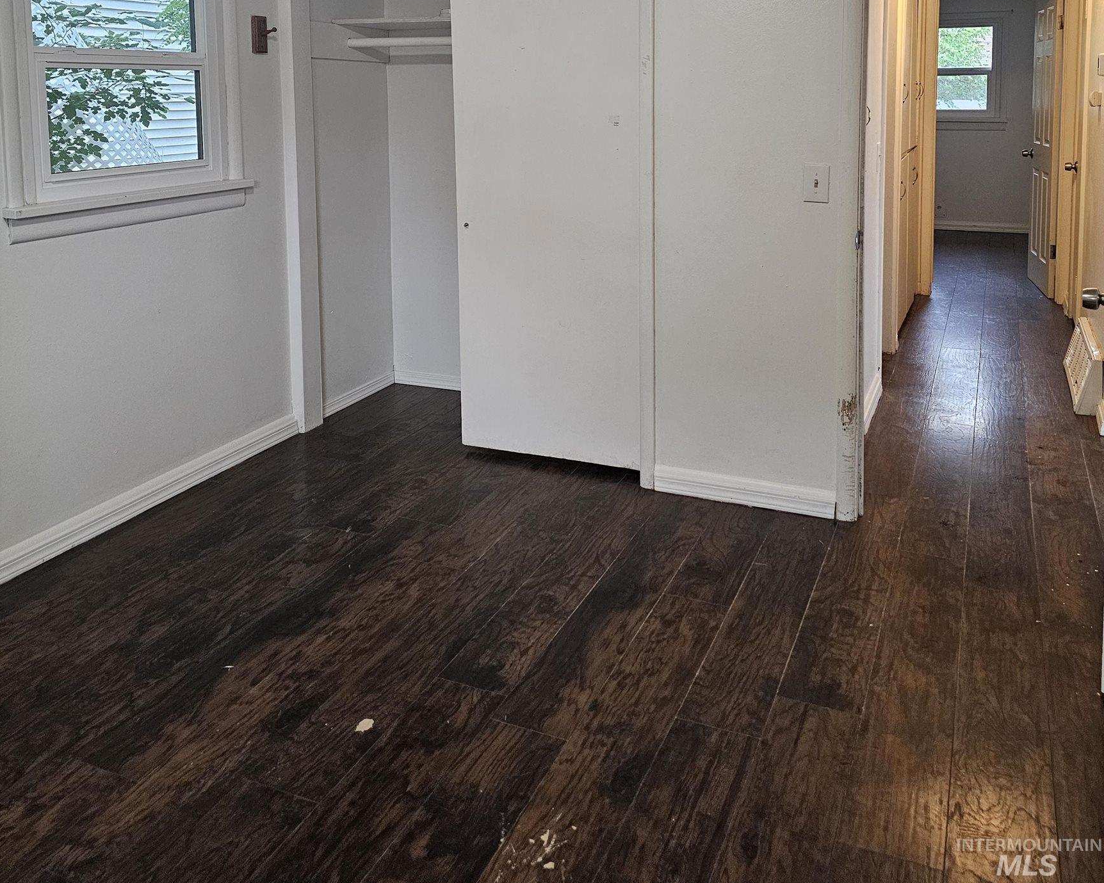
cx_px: 551
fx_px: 980
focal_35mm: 30
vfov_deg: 46.0
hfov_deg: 58.8
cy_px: 174
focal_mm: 6.3
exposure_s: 1/120
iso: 500
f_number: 1.7
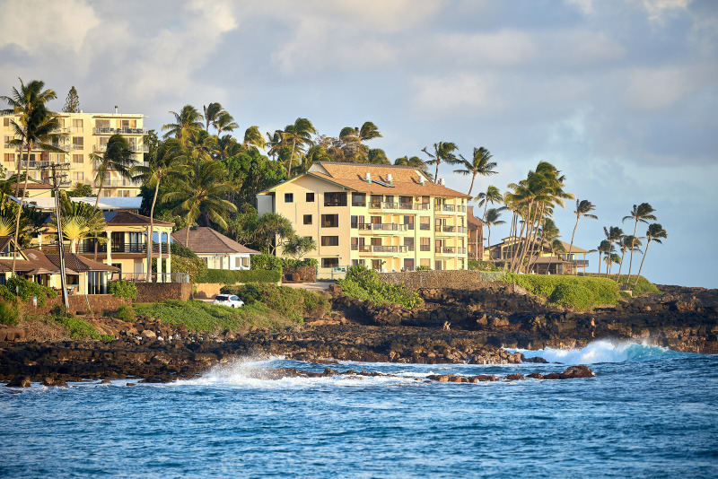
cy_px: 240
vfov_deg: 6.9
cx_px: 359
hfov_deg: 10.3
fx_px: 3990
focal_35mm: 200
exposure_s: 1/200
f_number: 3.2
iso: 64
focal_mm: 200
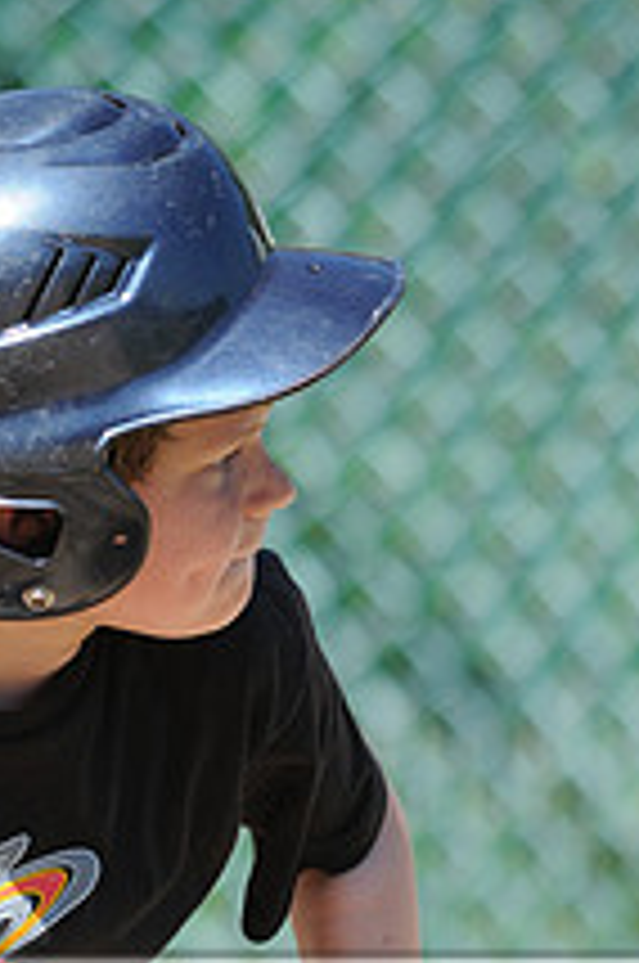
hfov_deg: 1.1
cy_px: 1166
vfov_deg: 1.7
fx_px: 32612
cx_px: 97
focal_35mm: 1221
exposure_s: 1/800
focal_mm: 300
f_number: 4
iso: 200
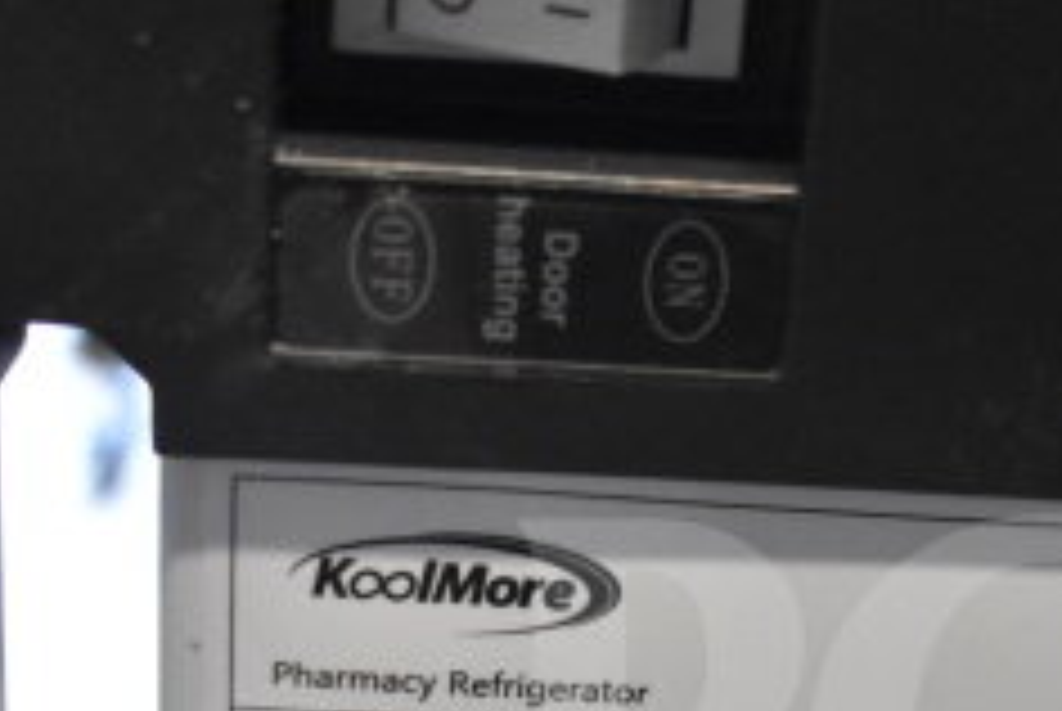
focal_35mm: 112
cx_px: 918
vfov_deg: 11.9
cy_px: 875
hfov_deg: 18.0
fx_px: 3317
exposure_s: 1/100
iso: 6400
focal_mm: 29
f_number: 5
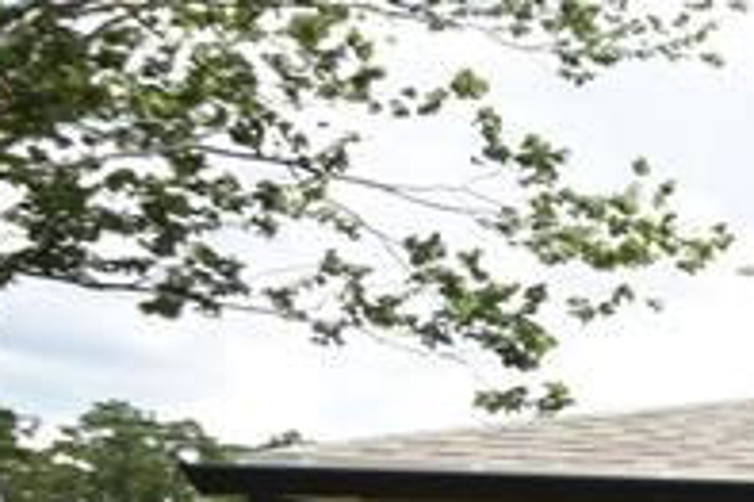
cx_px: 1910
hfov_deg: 14.2
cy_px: 602
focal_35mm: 78
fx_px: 1632
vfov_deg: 16.7
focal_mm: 10
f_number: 7.1
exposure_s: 1/200
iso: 100
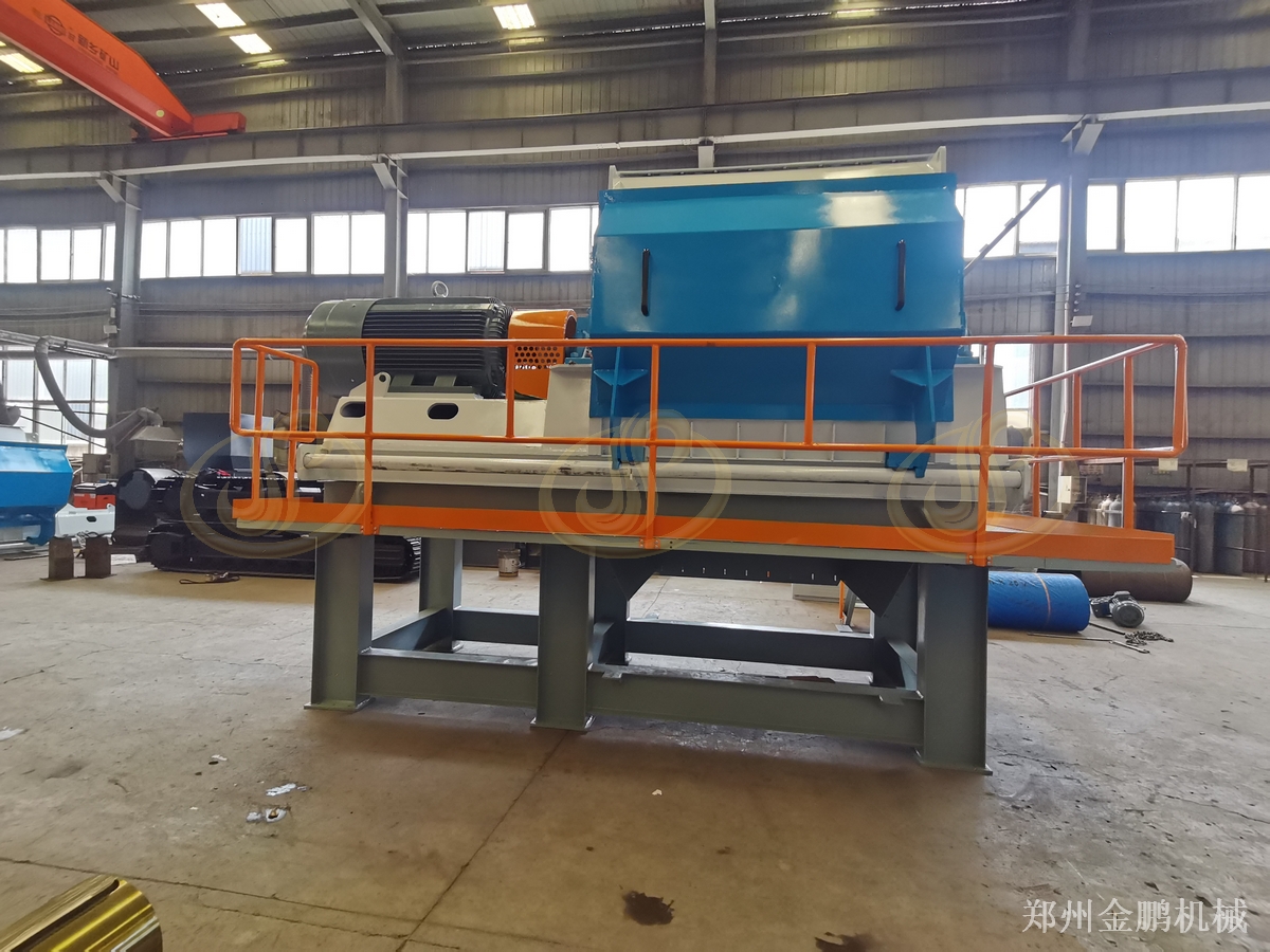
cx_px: 635
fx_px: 624
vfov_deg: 74.7
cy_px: 476
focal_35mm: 17
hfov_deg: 91.0
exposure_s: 1/100
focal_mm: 1.78
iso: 160
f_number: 2.4
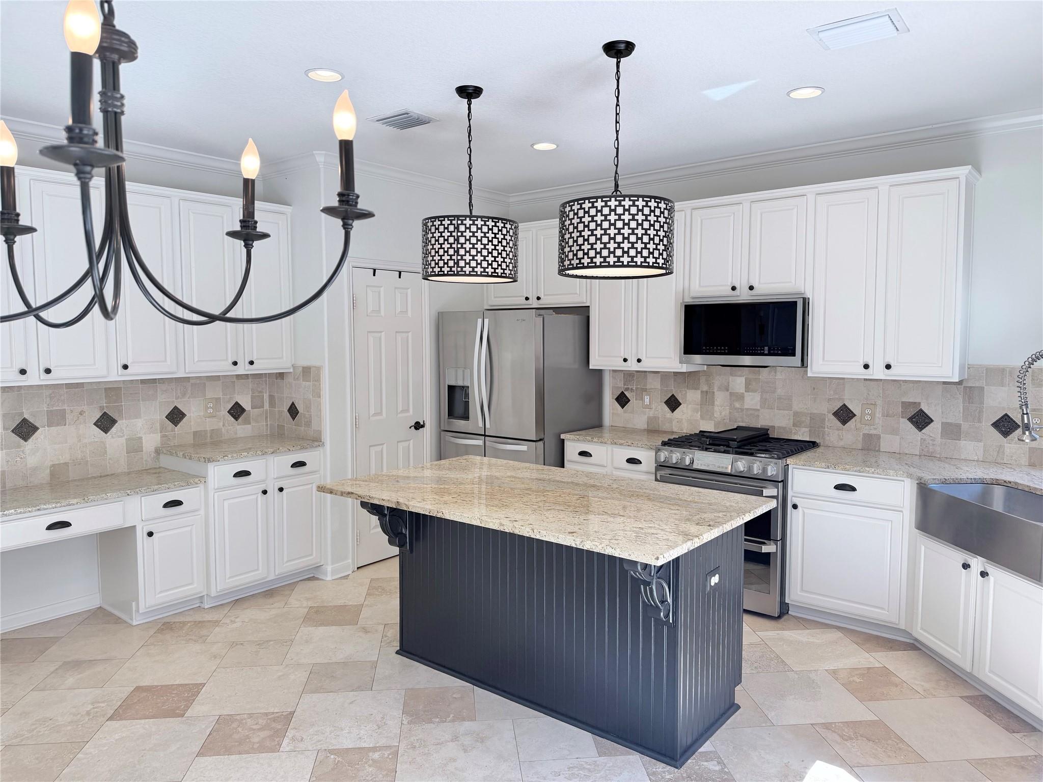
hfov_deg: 71.6
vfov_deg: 56.8
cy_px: 391
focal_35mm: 24
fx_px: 723
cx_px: 522
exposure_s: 1/252
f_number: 1.78
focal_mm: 6.76
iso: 64
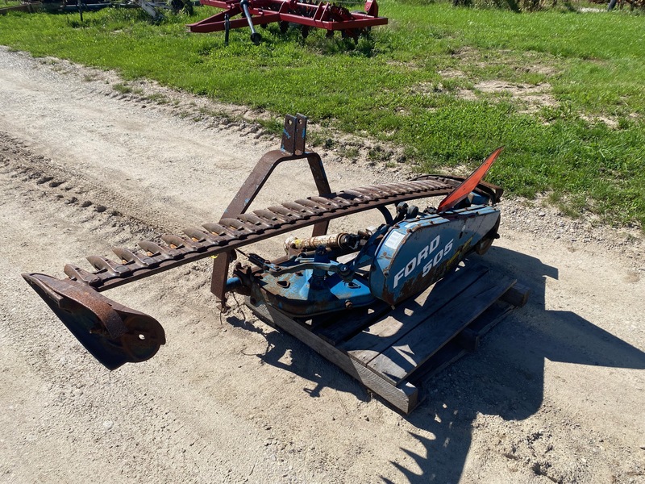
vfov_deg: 53.1
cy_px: 242
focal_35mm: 26
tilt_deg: -26.3
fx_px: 484
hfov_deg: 67.3
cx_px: 322
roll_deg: +1.6
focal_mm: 4.25
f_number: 1.8
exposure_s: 1/2571
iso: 32
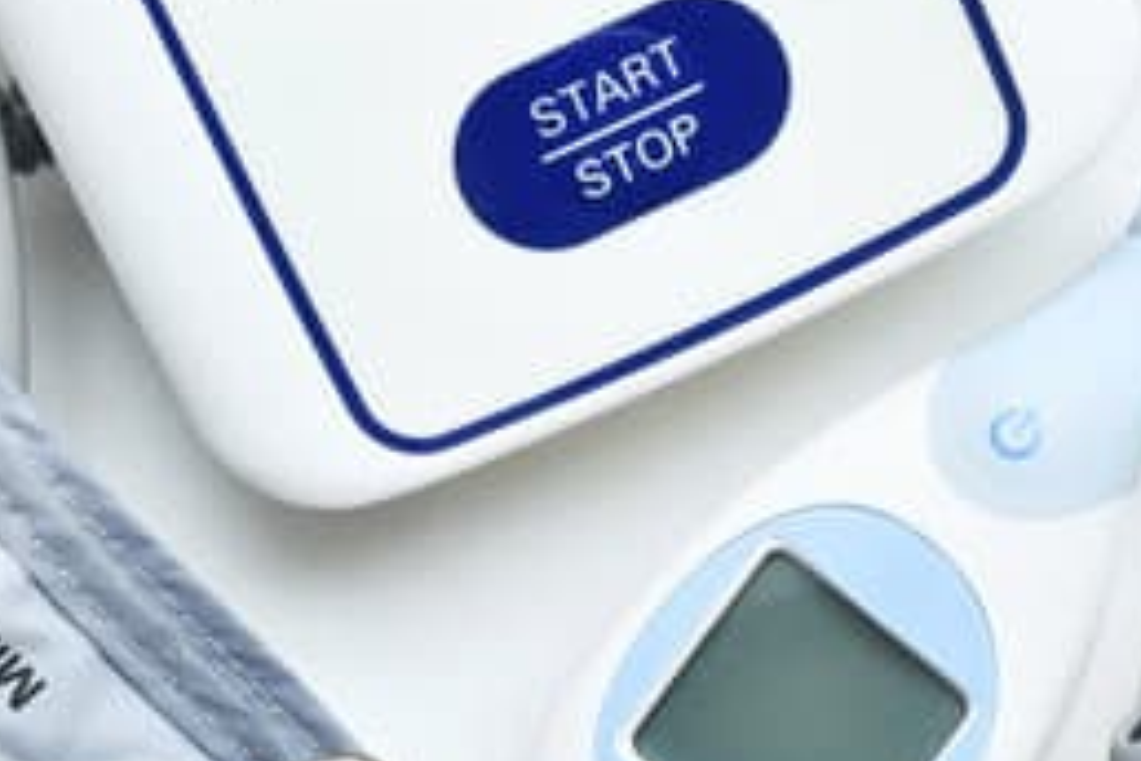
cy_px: 356
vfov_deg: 10.7
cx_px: 756
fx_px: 4057
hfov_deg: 16.0
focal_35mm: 128
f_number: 8
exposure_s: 1/6
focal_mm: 40
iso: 100
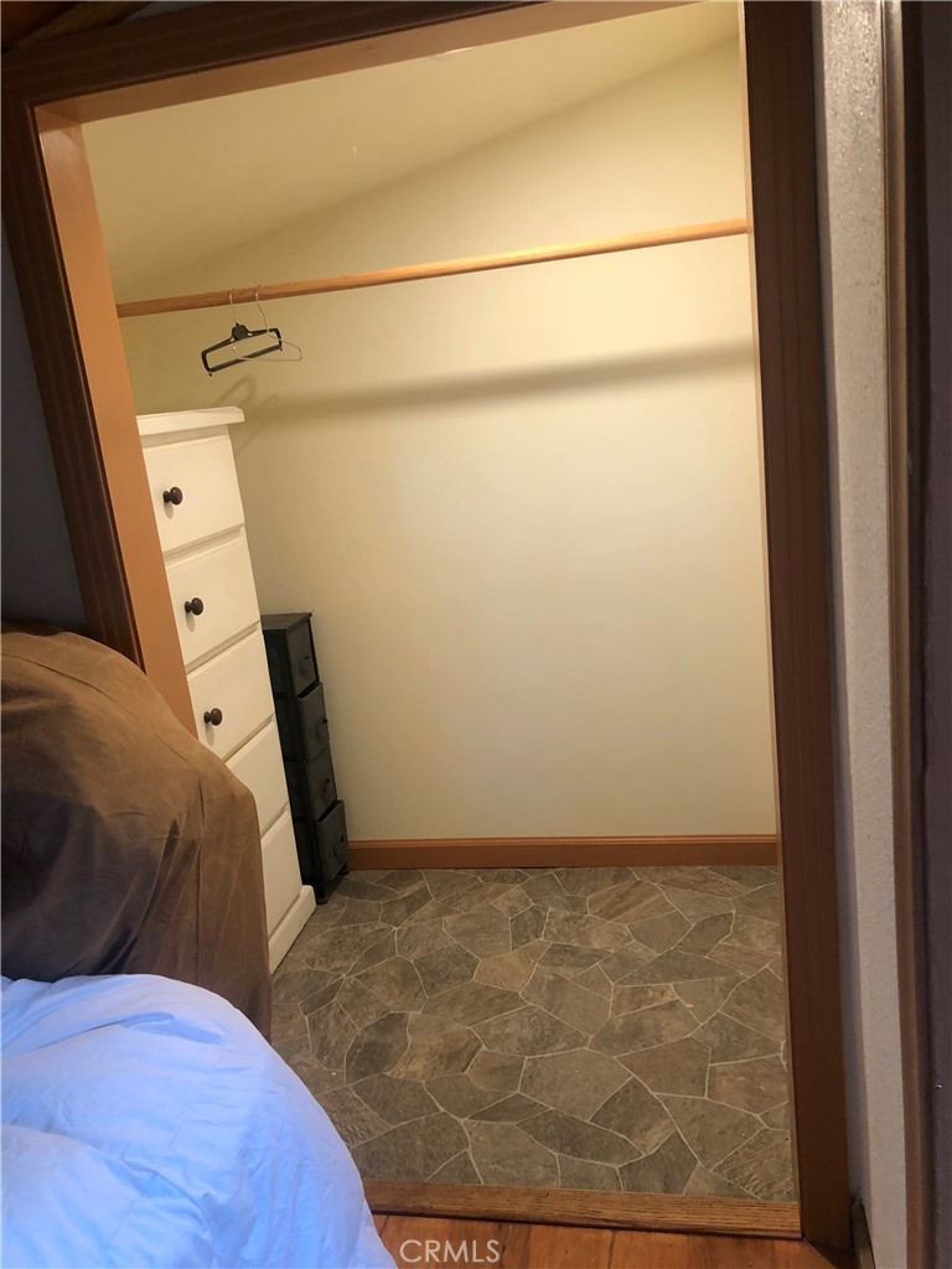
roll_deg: +7.0
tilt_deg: -11.6
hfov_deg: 49.7
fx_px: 1027
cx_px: 476
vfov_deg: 63.4
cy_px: 634
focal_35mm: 28
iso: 40
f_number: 1.8
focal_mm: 4
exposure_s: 1/17
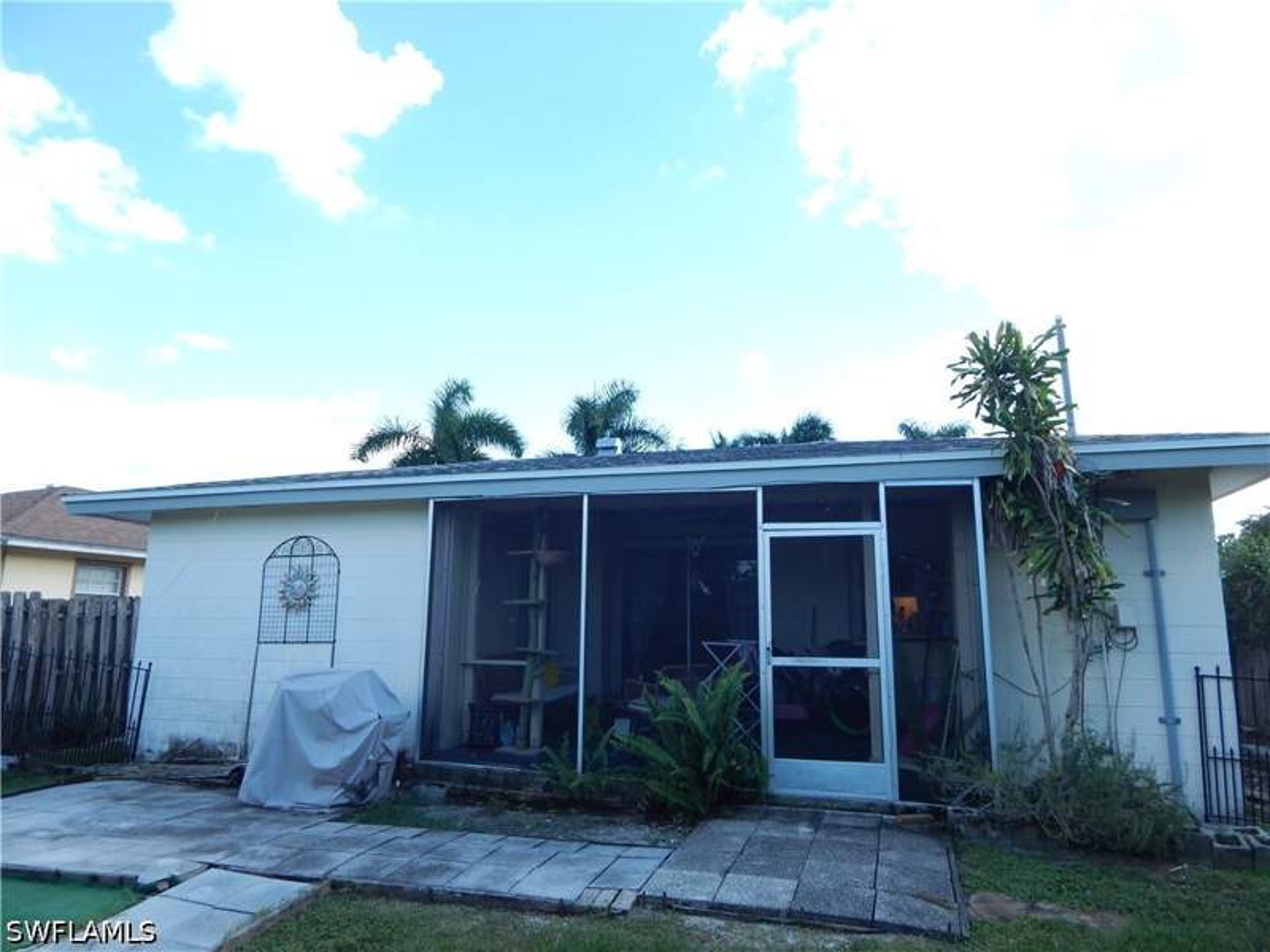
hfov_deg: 76.4
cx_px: 635
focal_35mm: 22
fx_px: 807
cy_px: 476
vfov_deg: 61.1
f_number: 3
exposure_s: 1/400
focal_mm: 4
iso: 125
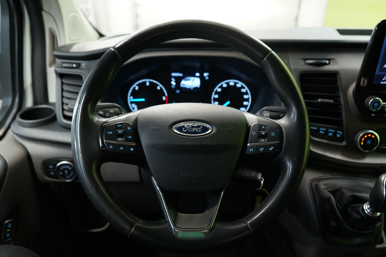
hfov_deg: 63.7
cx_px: 193
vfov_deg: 45.0
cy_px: 128
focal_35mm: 29
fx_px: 311
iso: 1250
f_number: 3.5
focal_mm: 29
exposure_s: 1/40
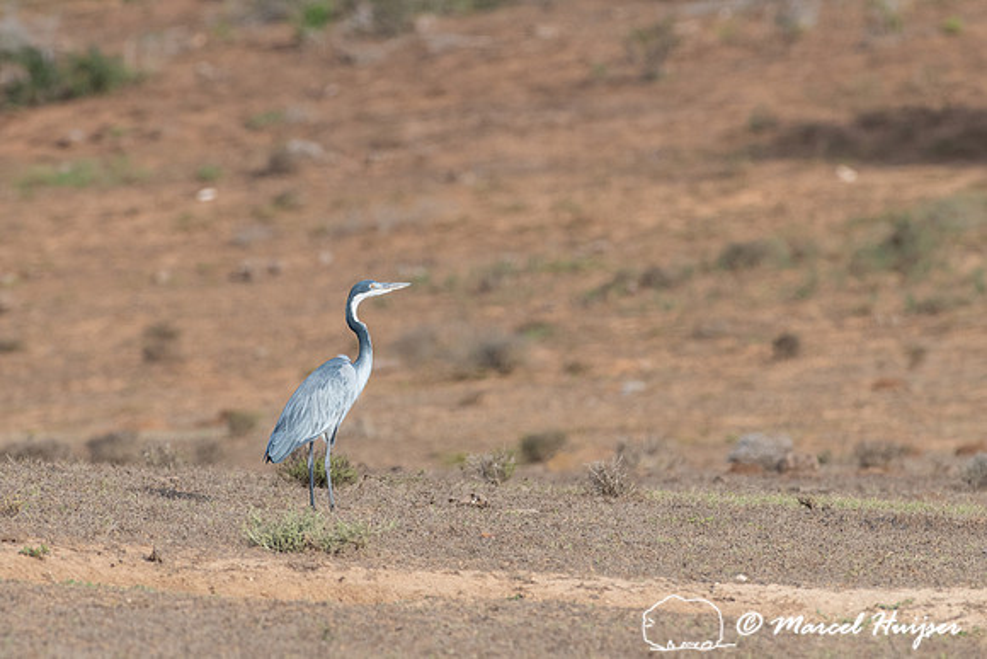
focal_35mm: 701
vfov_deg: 2.0
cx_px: 460
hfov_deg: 2.9
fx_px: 19220
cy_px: 319
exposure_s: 1/1000
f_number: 11
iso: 800
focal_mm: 600
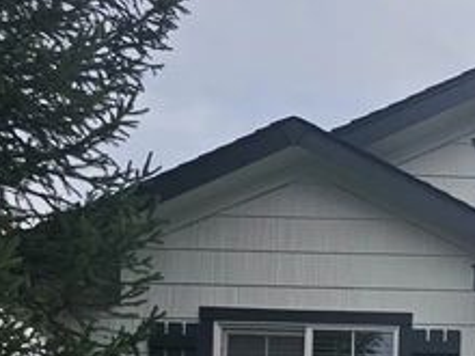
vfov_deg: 11.8
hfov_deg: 14.1
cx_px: 1062
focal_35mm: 107
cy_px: 788
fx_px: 1468
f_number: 1.7
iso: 10
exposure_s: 1/924
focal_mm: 6.3
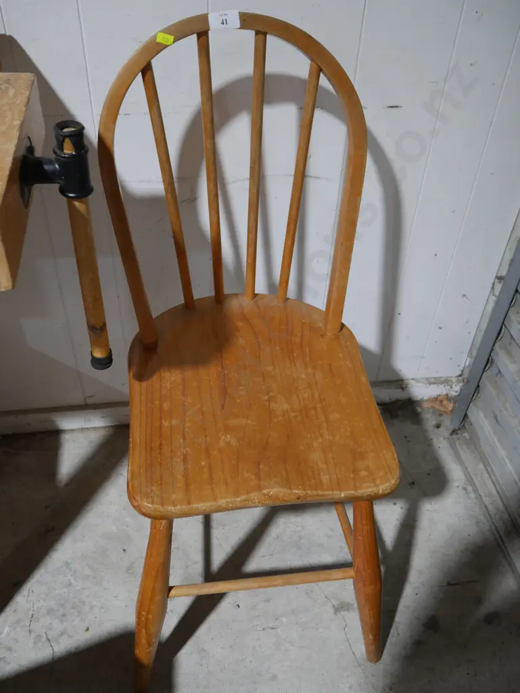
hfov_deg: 44.2
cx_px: 260
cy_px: 346
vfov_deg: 56.8
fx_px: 640
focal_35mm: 32
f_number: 3.6
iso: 500
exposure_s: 1/60
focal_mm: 16
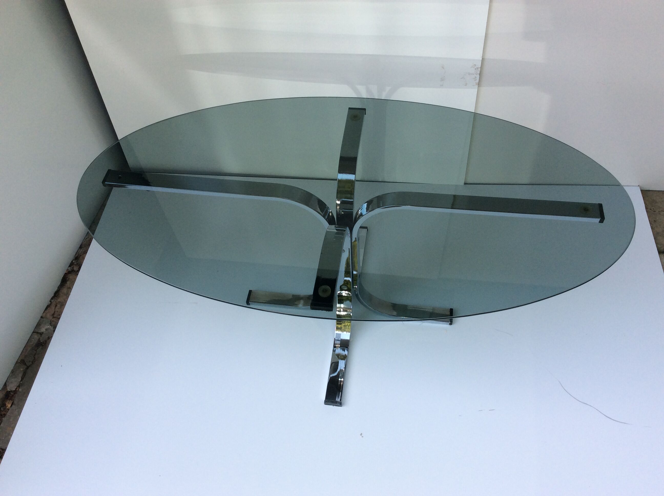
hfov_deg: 56.9
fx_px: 613
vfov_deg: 44.1
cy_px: 248
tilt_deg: -53.4
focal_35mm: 32
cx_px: 332
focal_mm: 3.3
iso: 32
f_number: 2.4
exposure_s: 1/191
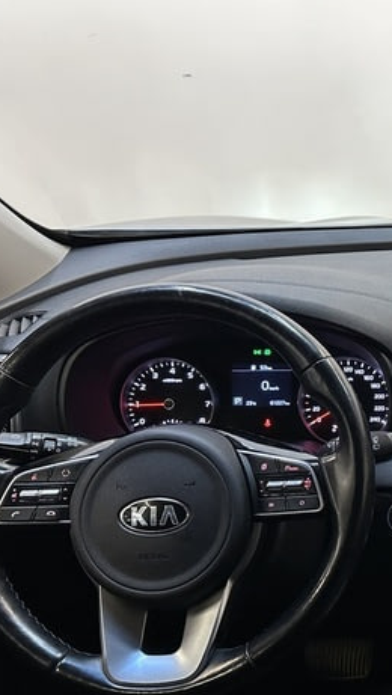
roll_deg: +0.2
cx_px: 561
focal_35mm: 51
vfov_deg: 40.5
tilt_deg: -18.8
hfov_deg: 20.6
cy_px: 372
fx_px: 941
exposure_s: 1/46
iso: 160
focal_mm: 6.86
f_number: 1.78
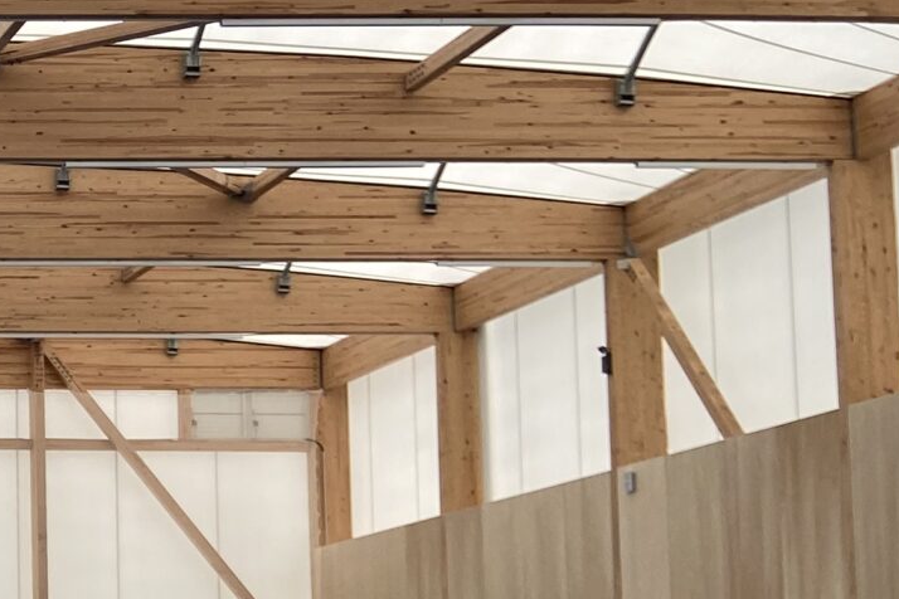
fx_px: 2422
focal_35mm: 97
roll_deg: -0.9
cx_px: -659
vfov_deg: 13.9
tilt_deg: +5.6
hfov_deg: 17.5
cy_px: 599
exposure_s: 1/271
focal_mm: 4.25
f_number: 1.8
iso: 32
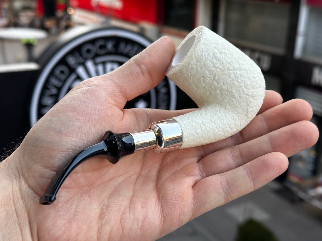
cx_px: 161
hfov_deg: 39.7
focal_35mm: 48
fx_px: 446
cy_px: 120
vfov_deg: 30.3
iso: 50
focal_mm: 6.86
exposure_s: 1/194
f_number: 1.78
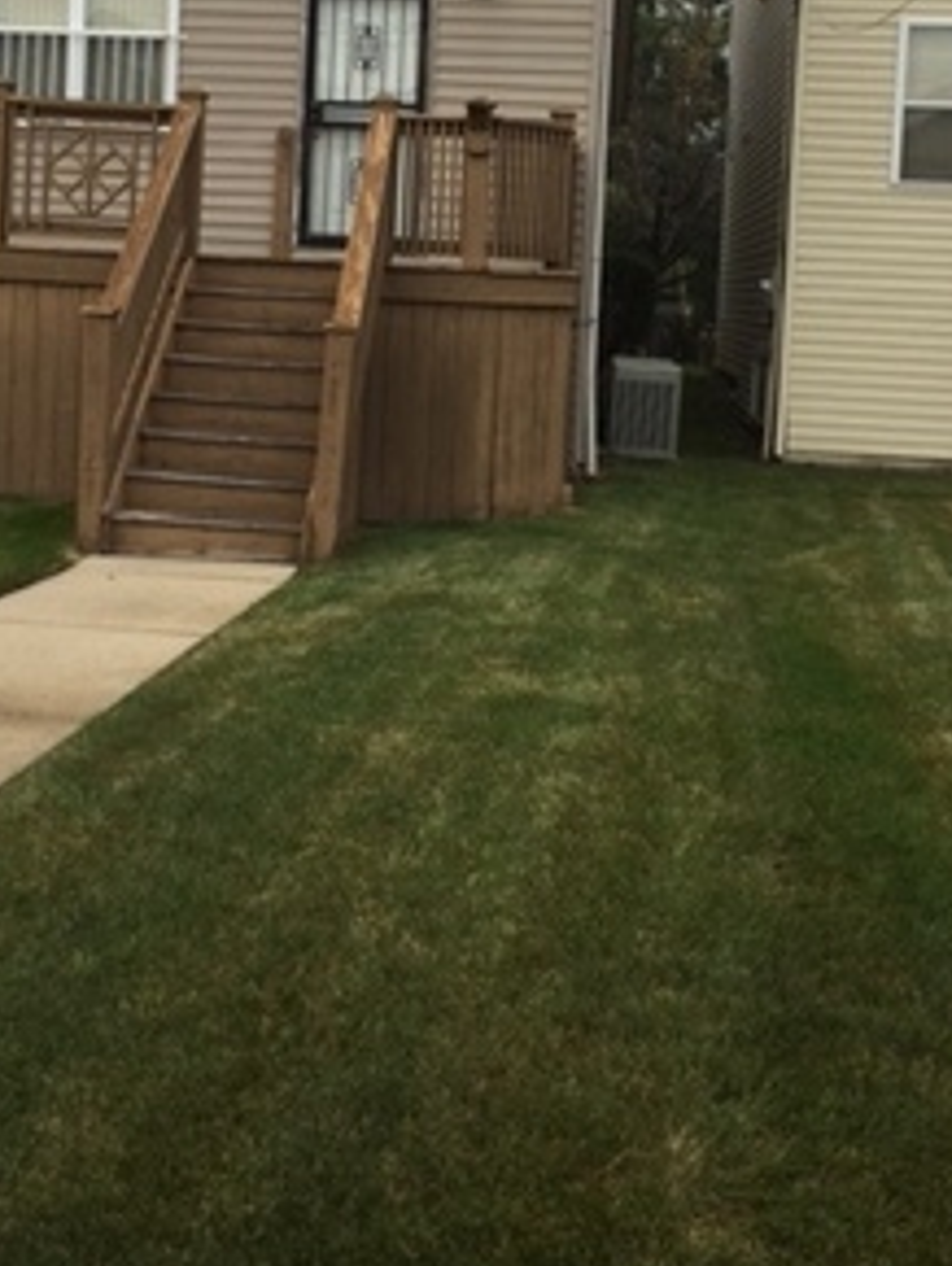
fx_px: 1758
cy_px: 345
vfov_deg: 38.8
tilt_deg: -2.2
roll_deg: -3.3
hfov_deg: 30.3
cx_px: 424
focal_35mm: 48
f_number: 2.2
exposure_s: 1/370
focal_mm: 4.15
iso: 32
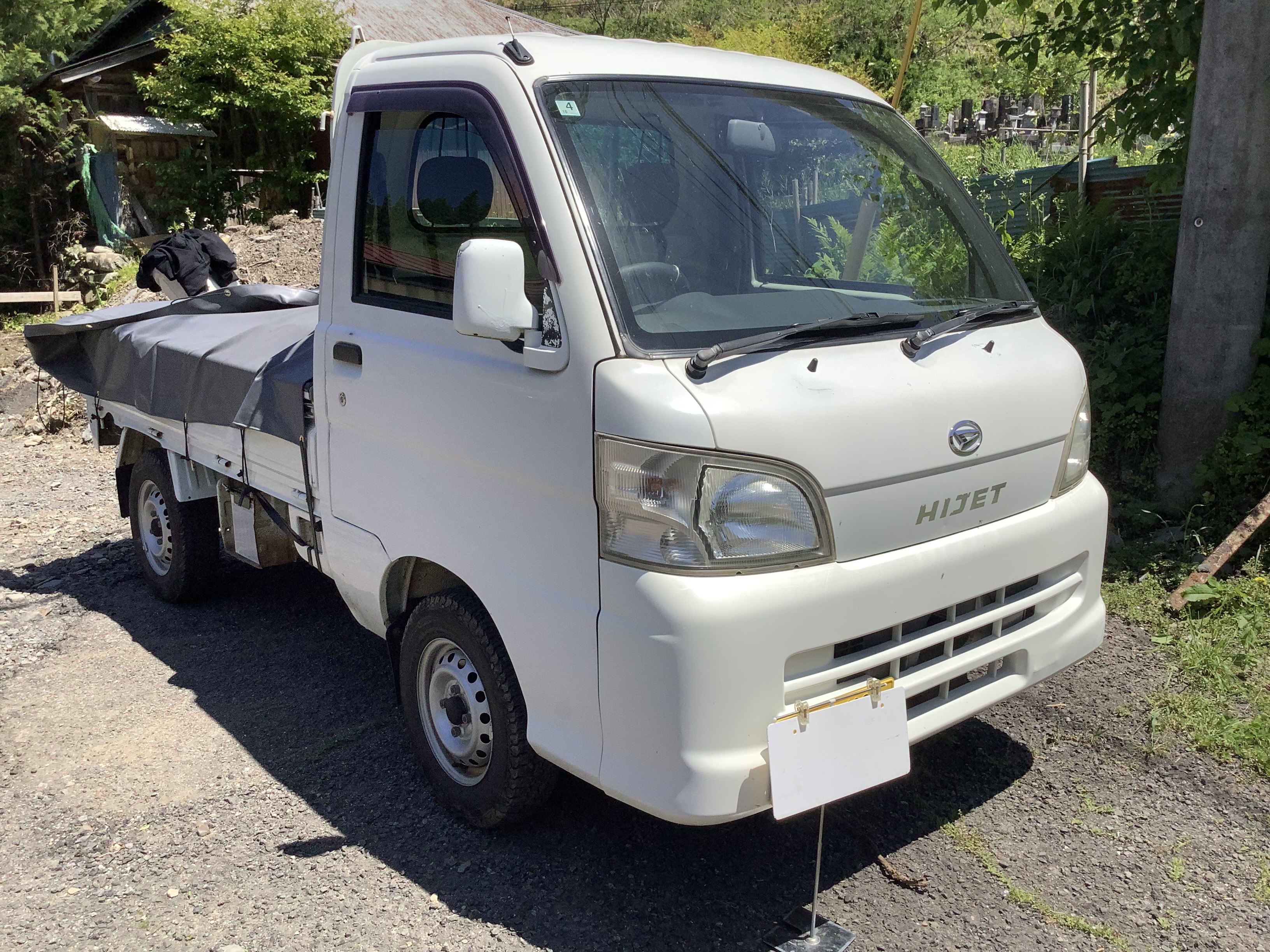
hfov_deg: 58.4
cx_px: 635
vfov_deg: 45.4
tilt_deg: -10.1
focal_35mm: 31
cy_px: 476
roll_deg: -1.2
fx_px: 1137
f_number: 2.4
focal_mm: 3.3
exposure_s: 1/1894
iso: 25
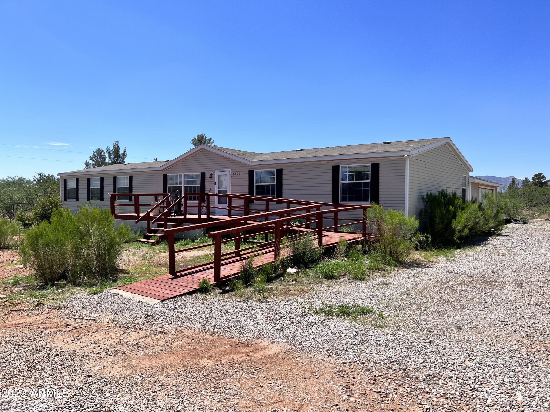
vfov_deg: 53.1
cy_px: 206
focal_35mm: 26
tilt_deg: -0.9
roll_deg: -0.3
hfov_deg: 67.3
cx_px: 275
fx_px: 413
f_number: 1.5
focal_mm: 5.7
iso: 50
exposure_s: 1/5076
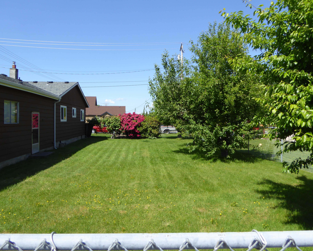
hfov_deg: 66.0
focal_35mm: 26
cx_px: 153
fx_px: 241
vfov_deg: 54.9
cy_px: 126
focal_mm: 4.3
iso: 100
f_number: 3.3
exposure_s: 1/800
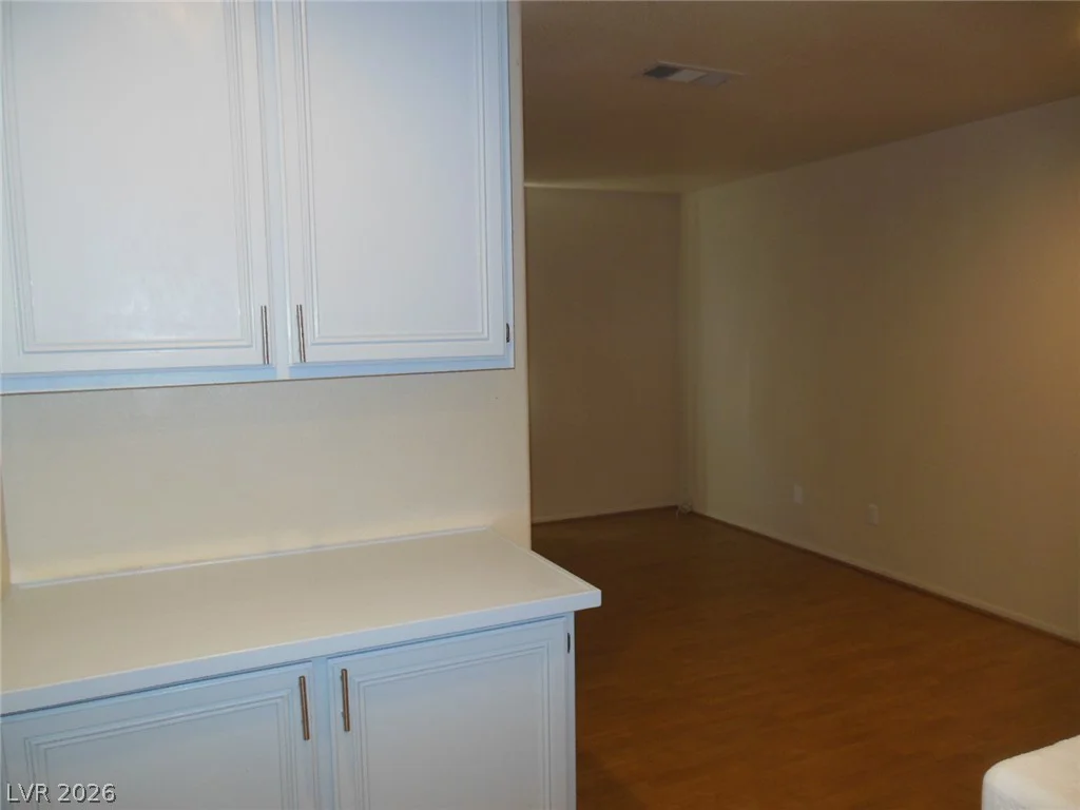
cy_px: 405
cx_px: 540
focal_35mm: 25
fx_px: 780
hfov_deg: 69.4
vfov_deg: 54.9
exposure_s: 1/25
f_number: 3.2
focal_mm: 4.5
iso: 200
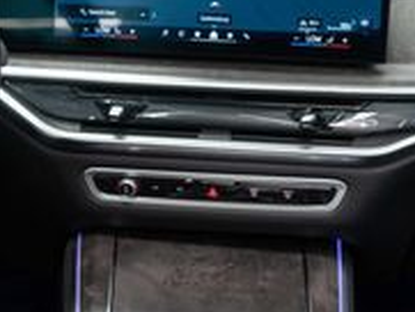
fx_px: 1140
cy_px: 224
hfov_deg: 20.6
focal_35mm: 95
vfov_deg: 15.5
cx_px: 213
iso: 640
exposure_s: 1/40
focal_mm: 28
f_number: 3.2
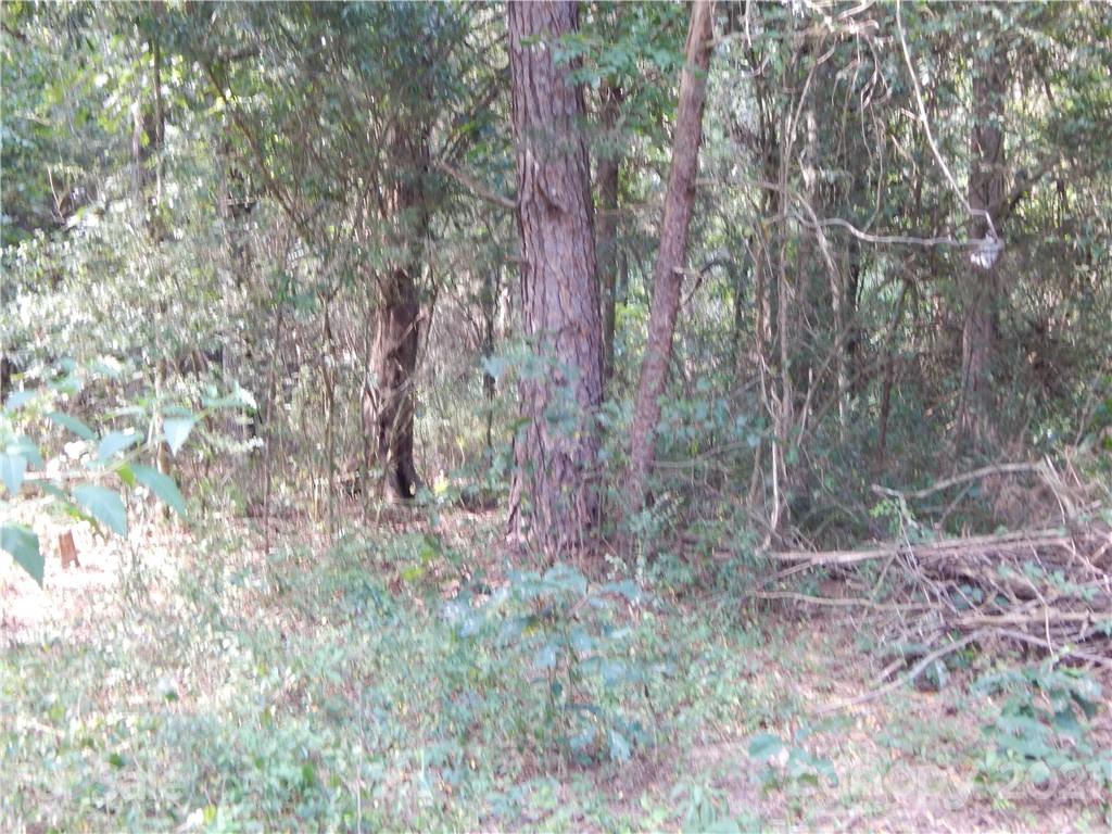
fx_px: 1735
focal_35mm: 54
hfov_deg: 35.5
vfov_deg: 27.0
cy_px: 417
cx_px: 556
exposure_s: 1/30
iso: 200
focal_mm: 9.7
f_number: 3.8
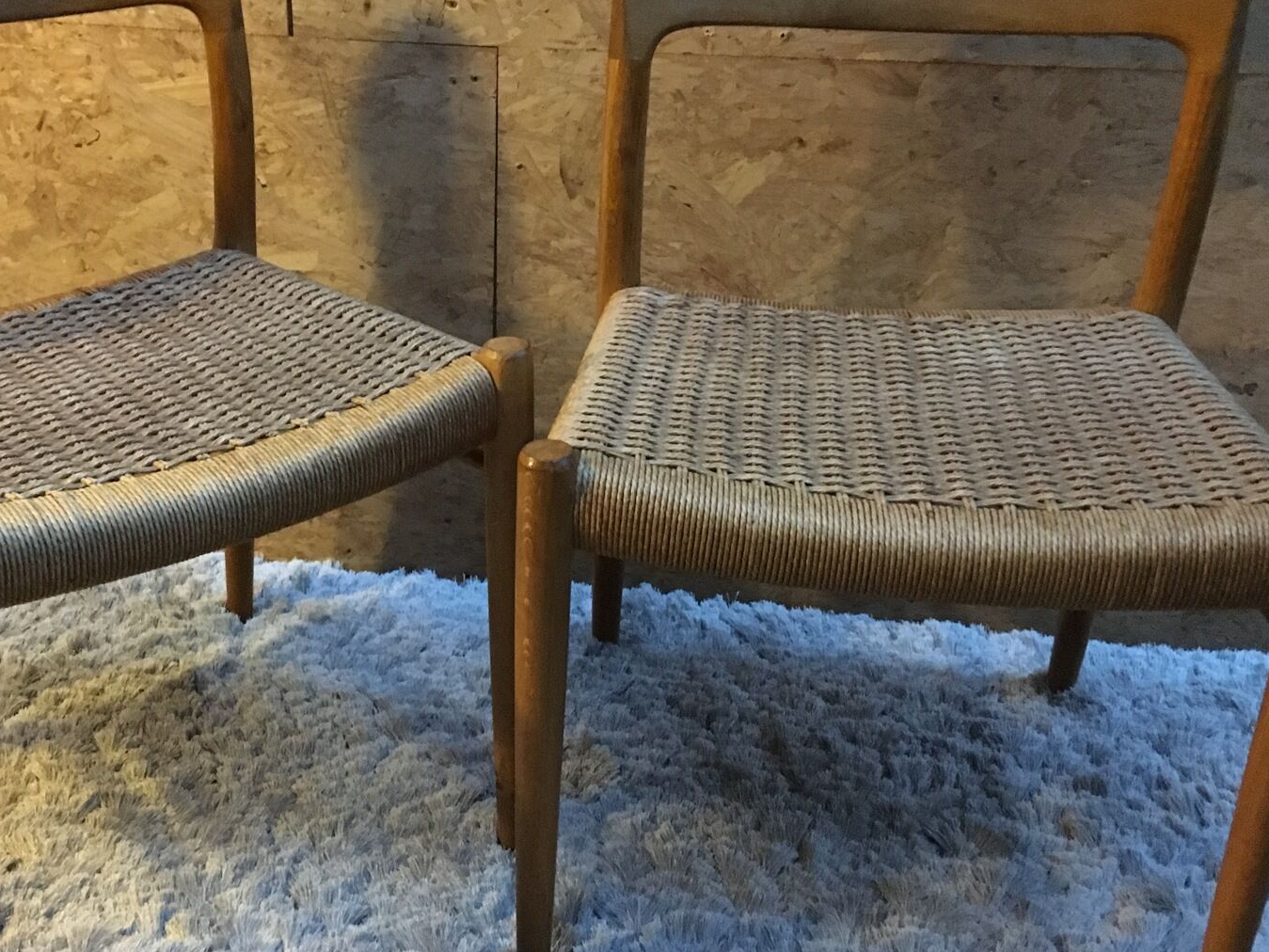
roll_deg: -0.5
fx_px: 1576
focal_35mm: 43
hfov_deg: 43.6
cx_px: 496
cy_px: 484
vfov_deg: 33.6
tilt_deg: -29.3
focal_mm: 4.15
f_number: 2.2
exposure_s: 1/17
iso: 320
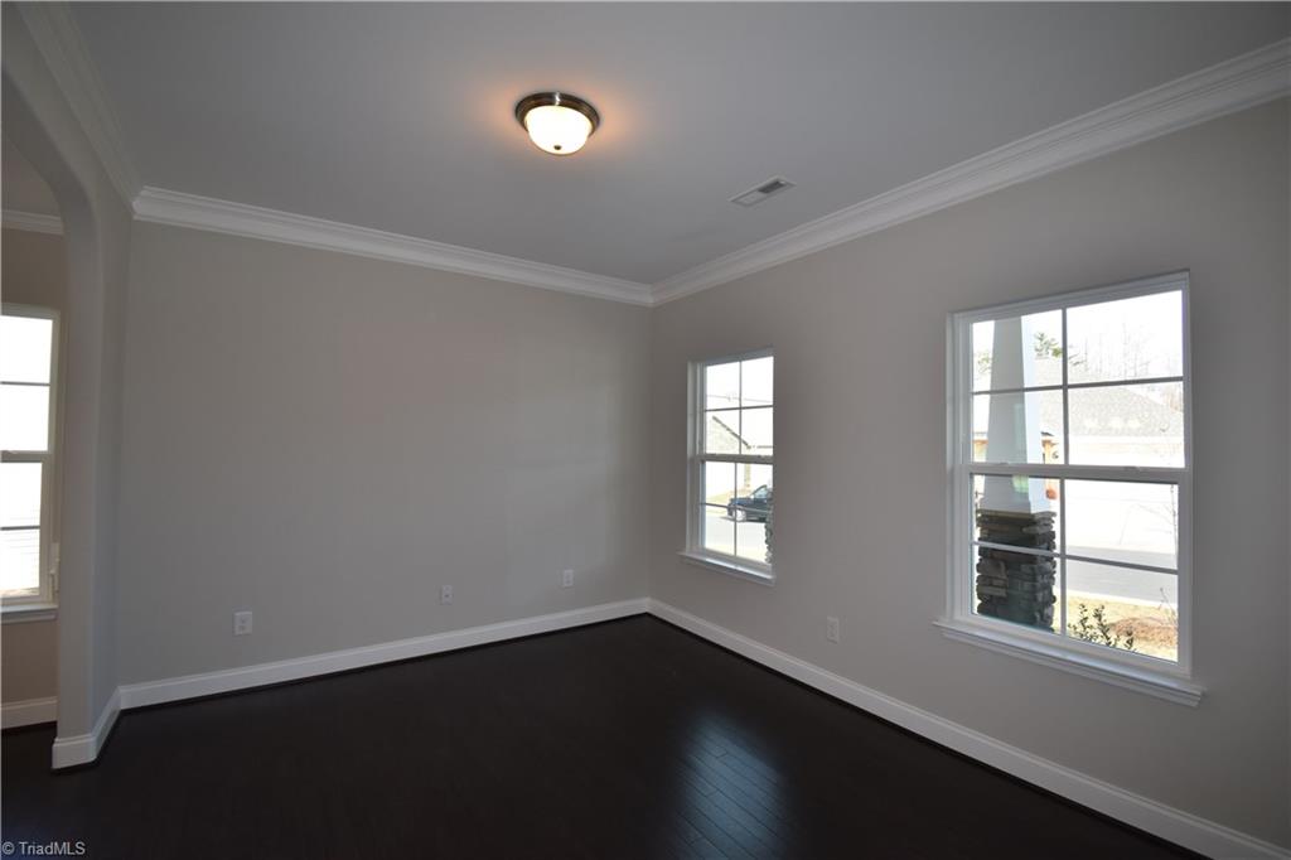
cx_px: 646
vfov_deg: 77.3
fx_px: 538
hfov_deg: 100.4
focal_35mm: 15
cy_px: 430
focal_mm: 10
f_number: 5.6
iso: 400
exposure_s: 1/125
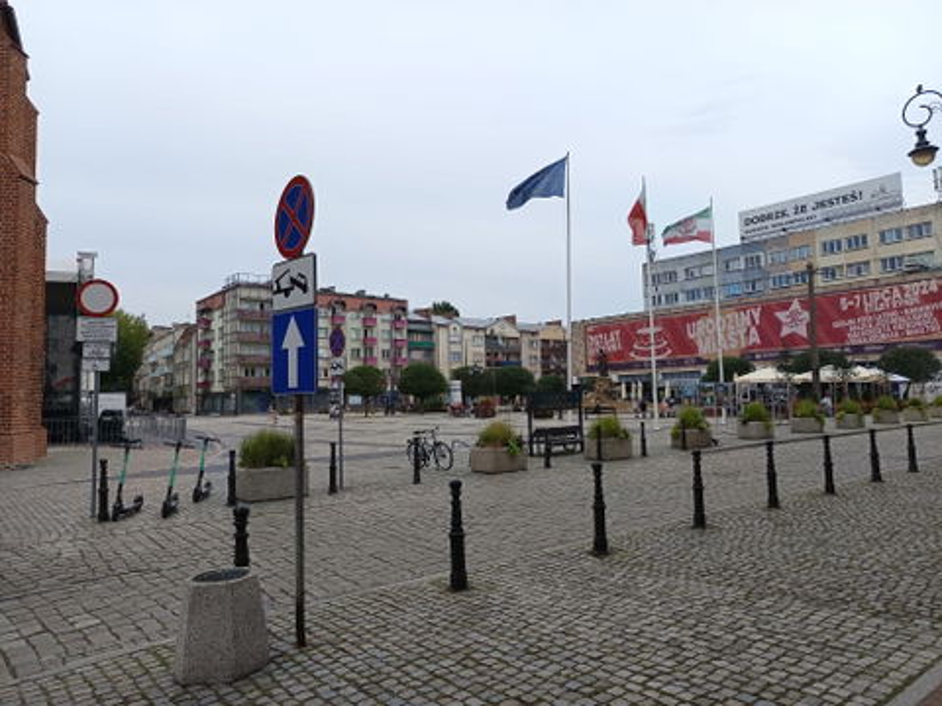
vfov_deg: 56.8
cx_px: 471
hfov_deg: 71.6
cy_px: 353
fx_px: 653
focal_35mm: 24
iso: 50
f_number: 1.7
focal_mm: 5.31
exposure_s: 1/442
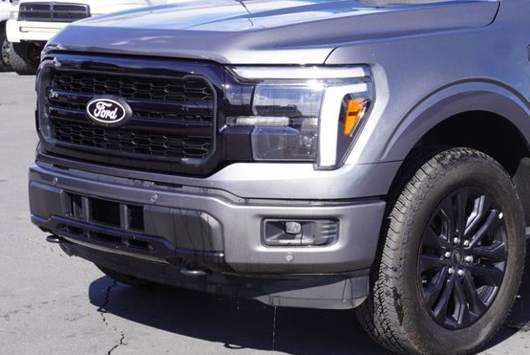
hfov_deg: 23.9
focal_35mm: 83
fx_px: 1223
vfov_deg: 16.5
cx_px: 461
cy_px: 140
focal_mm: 30
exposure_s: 1/100
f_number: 8
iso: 100
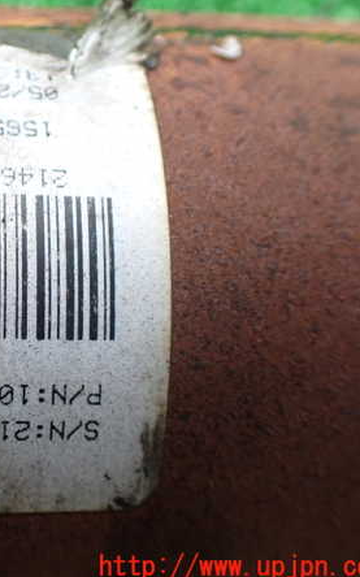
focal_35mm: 43
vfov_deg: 46.2
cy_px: 291
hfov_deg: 28.1
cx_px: 3
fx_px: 676
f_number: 2.3
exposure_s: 1/125
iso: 200
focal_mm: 5.4
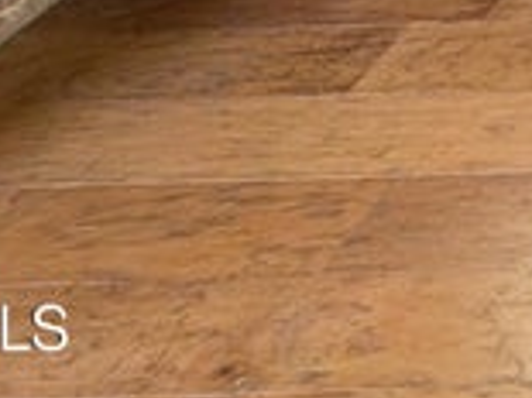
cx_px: 1260
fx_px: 1014
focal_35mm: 66
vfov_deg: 13.0
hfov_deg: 15.5
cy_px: -669
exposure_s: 1/40
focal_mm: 2.23
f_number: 1.95
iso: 46
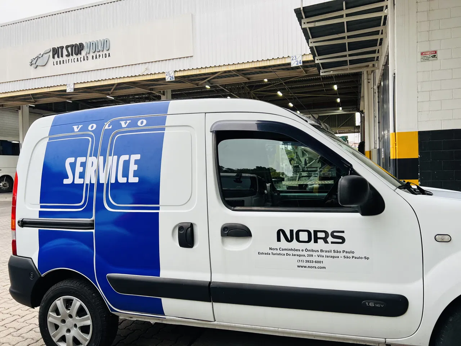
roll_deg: +1.7
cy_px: 173
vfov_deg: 53.1
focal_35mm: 26
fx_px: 346
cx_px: 230
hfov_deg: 67.3
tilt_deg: +1.0
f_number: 1.5
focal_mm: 5.7
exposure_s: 1/121
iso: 100
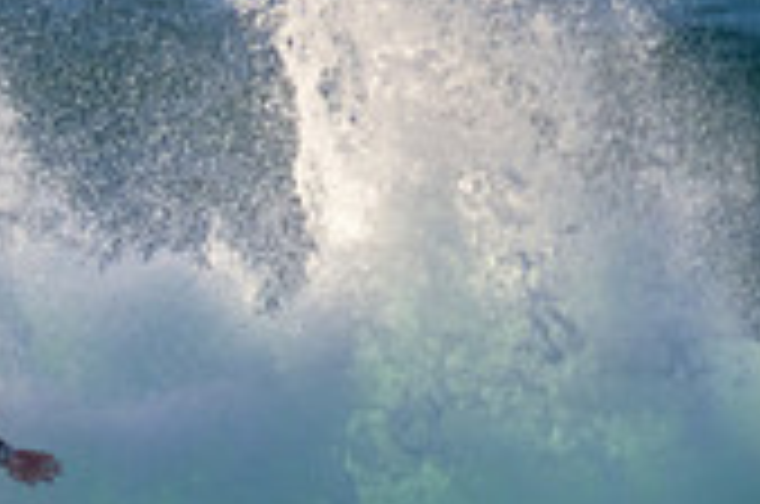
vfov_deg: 0.5
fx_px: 57967
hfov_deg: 0.8
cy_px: 632
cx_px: -513
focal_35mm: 2751
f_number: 11
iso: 1100
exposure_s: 1/1600
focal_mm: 800
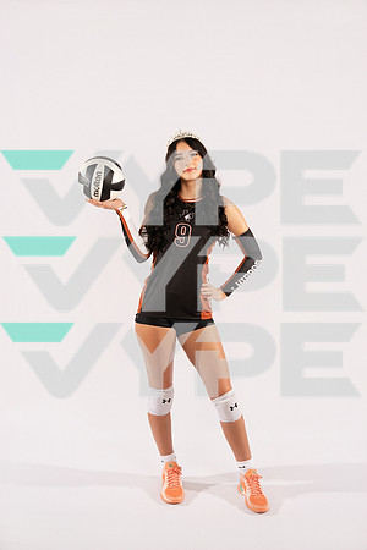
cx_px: 184
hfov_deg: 31.3
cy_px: 275
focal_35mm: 43
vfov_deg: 45.6
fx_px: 654
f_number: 4
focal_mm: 42.8
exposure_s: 1/250
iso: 250
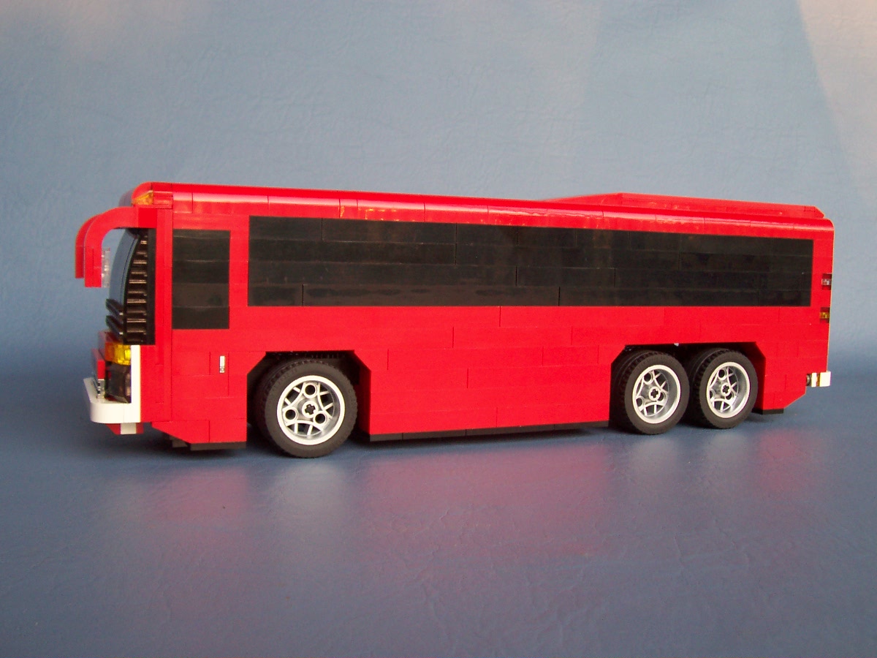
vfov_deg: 38.7
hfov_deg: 50.1
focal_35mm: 37
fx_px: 937
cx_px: 438
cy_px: 329
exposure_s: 1/45
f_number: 2.8
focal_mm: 5.6
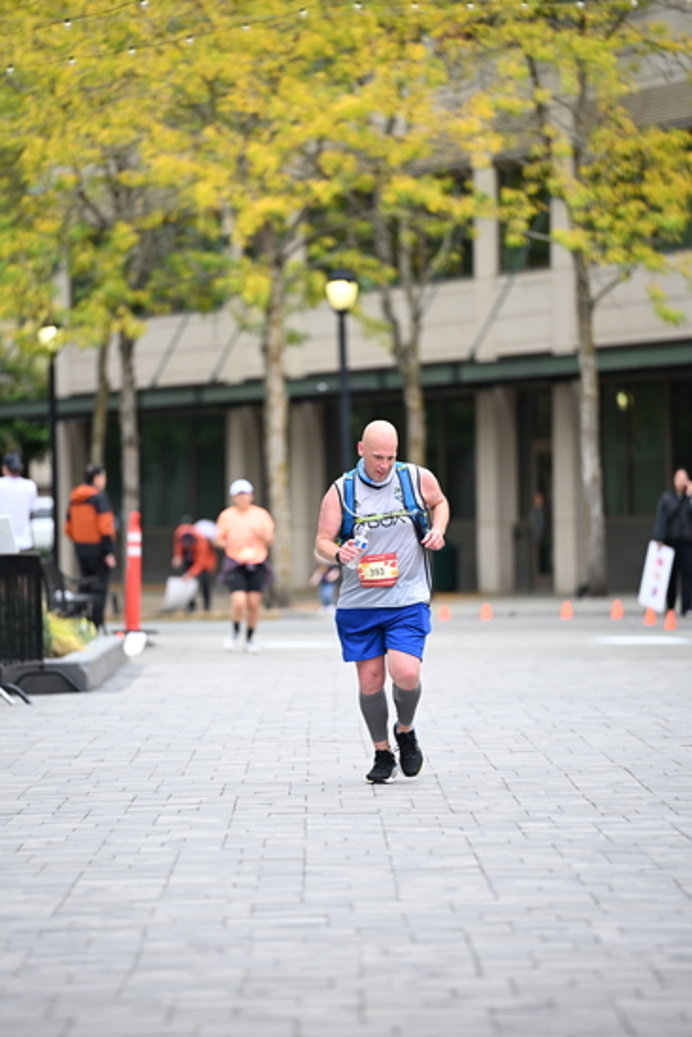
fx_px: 5763
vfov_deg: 10.3
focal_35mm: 200
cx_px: 346
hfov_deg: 6.9
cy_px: 518
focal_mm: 200
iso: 640
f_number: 2.8
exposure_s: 1/1600
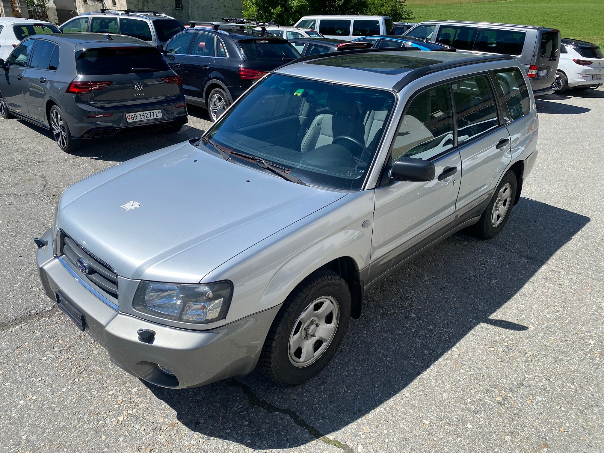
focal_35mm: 26
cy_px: 226
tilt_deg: -25.7
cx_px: 302
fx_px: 454
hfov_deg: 67.3
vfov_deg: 53.1
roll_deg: -4.0
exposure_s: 1/2571
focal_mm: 4.25
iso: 32
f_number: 1.8
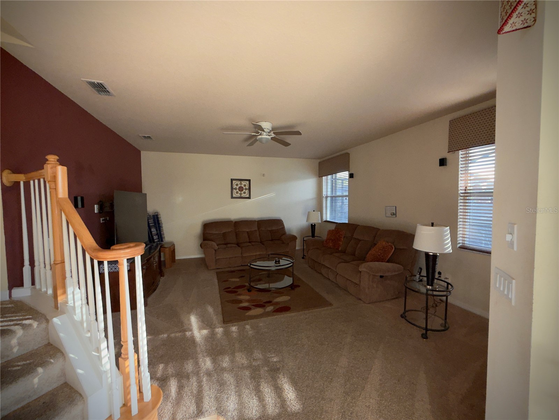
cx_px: 280
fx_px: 226
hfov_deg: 102.1
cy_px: 210
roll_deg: +1.0
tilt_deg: -2.8
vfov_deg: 85.7
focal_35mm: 14
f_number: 2.2
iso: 100
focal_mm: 2.22
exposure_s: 1/121
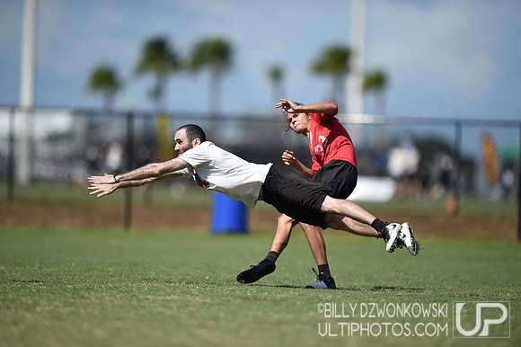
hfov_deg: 5.2
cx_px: 260
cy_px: 174
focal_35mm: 400
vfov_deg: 3.4
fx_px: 5785
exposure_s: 1/6400
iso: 200
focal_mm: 400
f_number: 2.8
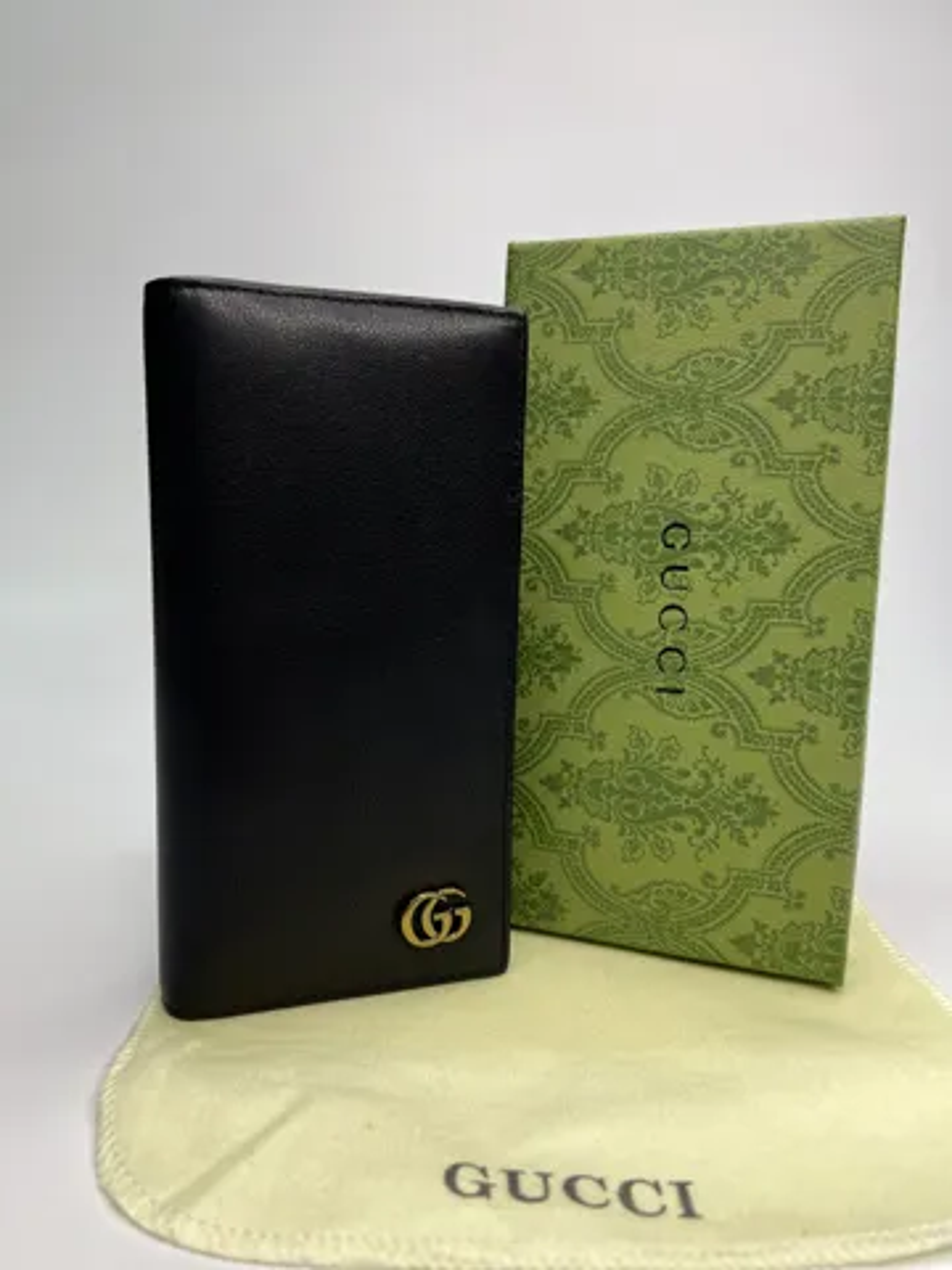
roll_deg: -1.0
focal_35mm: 26
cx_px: 476
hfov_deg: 53.1
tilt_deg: -8.4
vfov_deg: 67.3
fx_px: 953
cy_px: 635
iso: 40
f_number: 1.5
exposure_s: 1/260
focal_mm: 5.7
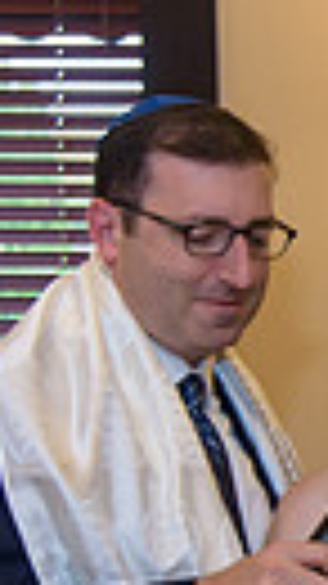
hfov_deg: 6.2
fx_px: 2740
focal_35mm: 177
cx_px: 1065
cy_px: 578
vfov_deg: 12.0
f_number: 3.2
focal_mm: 38
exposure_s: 1/125
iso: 1250
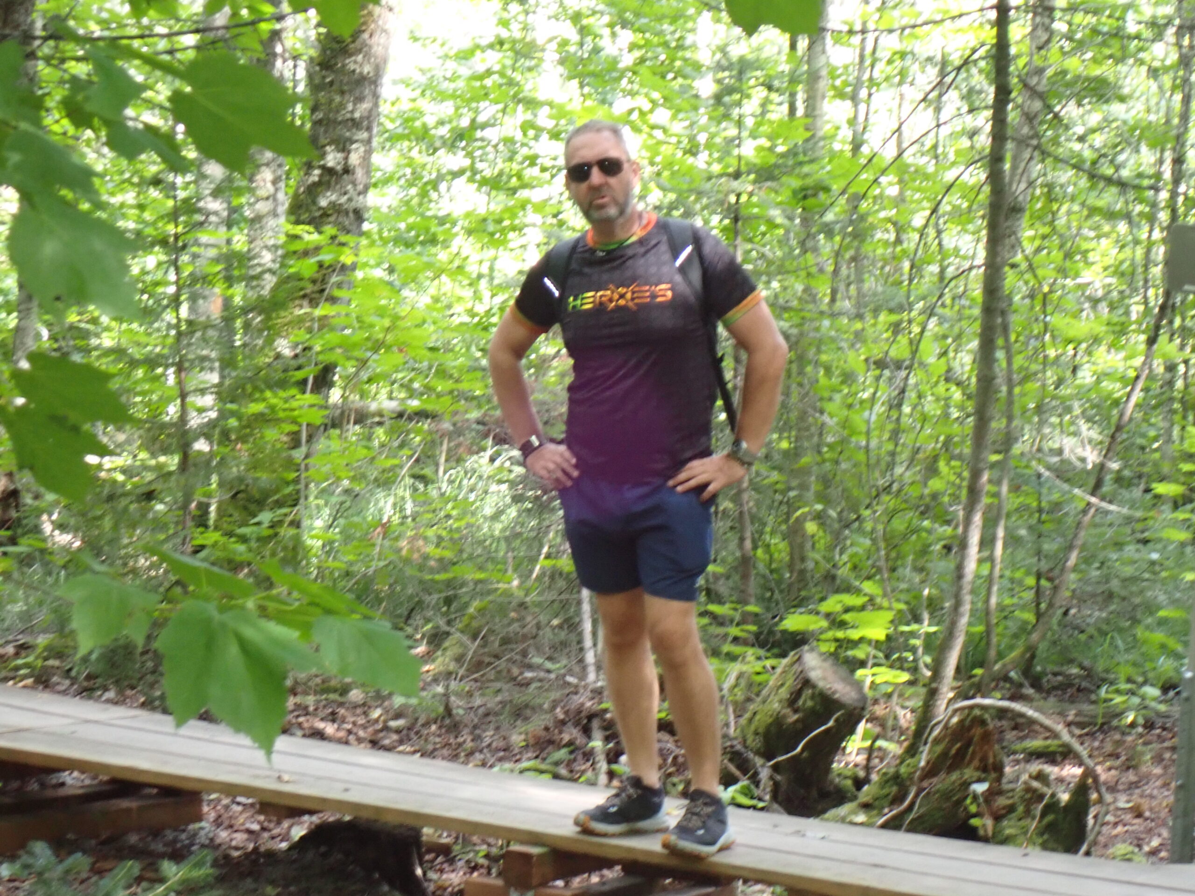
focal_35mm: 100
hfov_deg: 19.6
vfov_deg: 14.8
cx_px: 598
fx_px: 3452
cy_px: 448
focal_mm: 18
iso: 800
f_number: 4.9
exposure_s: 1/40
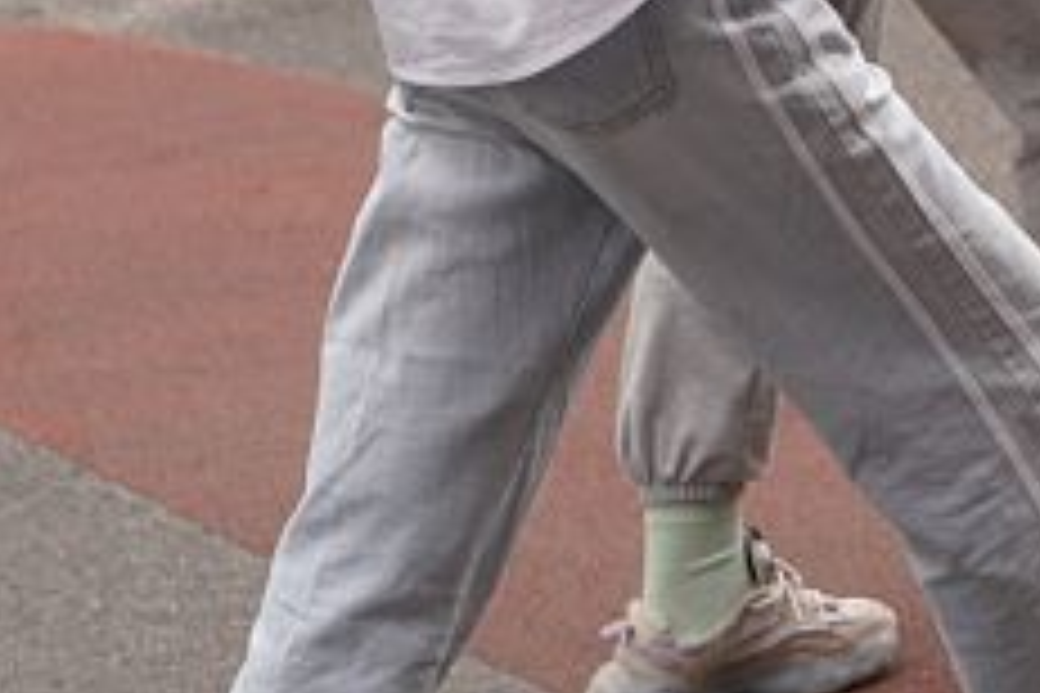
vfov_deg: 6.5
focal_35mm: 203
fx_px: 5864
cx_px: 1967
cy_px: -814
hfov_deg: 9.6
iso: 160
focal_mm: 39
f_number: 4
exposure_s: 1/400
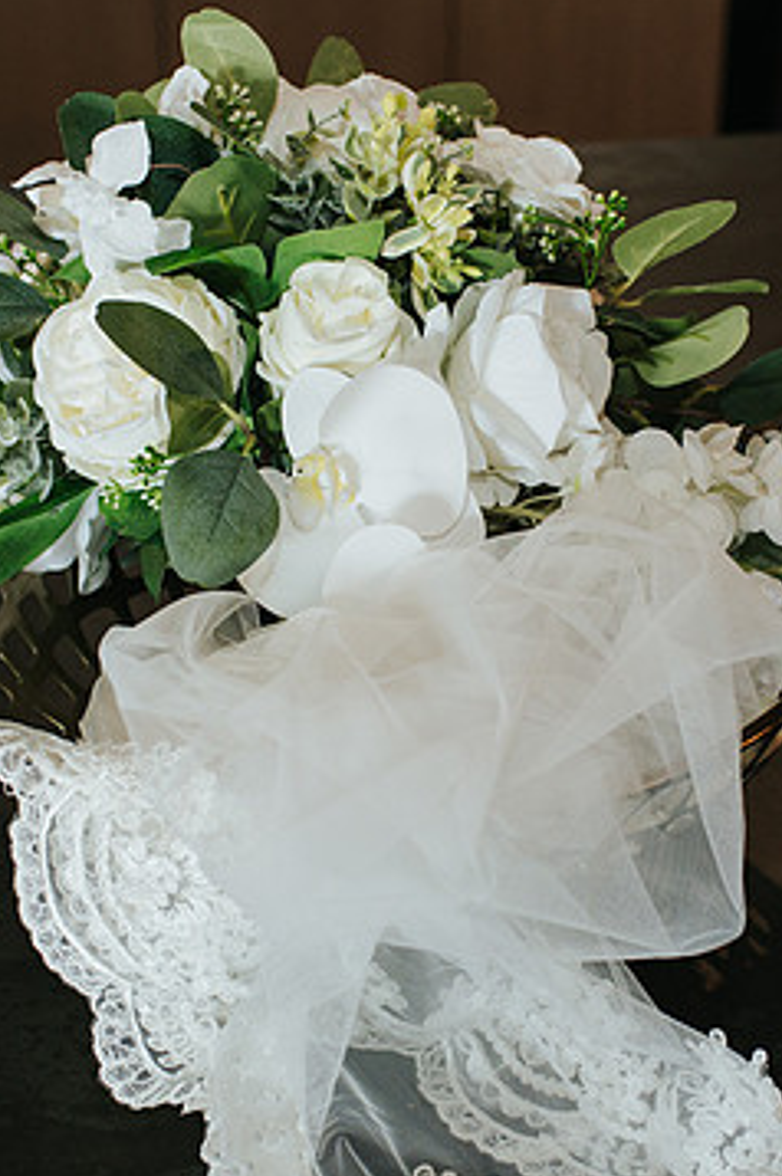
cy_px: 660
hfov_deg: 20.6
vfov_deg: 30.5
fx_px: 2155
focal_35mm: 66
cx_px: 410
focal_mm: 35
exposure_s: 1/200
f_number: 3.5
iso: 1000
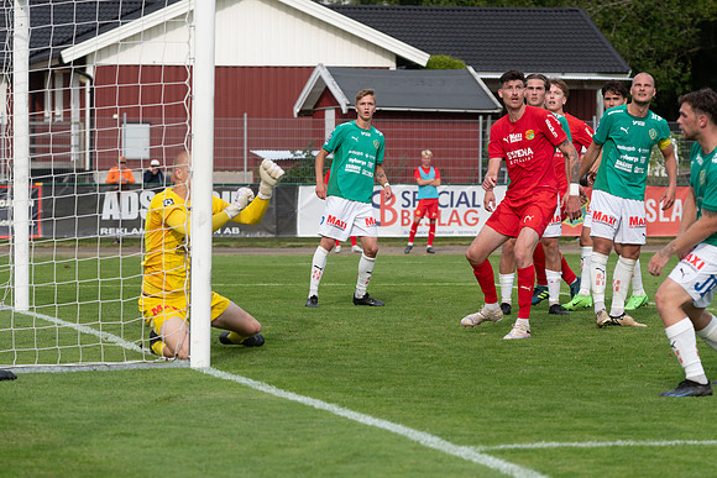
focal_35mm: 165
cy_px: 239
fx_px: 3294
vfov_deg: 8.3
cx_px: 358
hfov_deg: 12.4
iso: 400
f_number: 4
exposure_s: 1/1250
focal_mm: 105
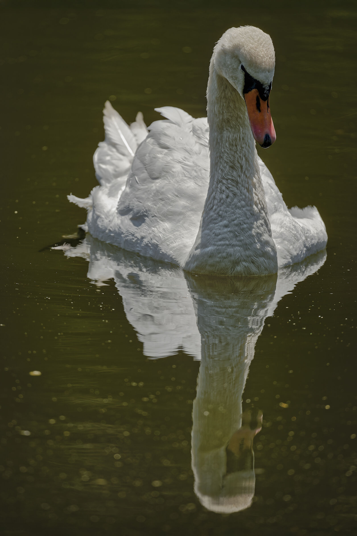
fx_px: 8920
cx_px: 178
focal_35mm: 600
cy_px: 268
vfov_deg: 3.4
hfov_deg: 2.3
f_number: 6.3
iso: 100
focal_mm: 600
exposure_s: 1/400
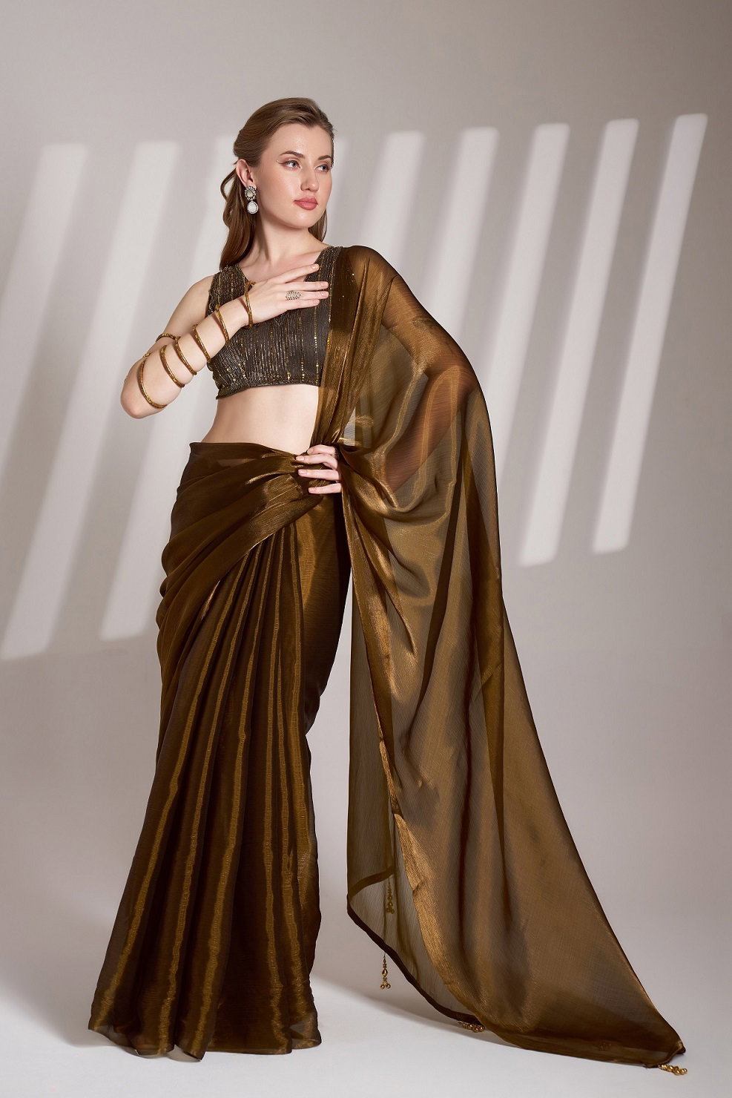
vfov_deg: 32.4
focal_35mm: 62
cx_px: 366
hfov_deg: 21.9
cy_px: 549
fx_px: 1890
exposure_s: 1/160
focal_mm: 62
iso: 320
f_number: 4
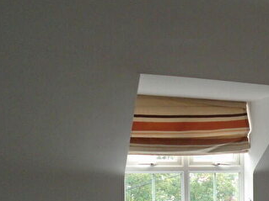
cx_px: 290
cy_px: 179
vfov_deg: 24.9
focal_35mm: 57
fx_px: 443
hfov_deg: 30.5
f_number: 3.2
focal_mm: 4.6
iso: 200
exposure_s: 1/100
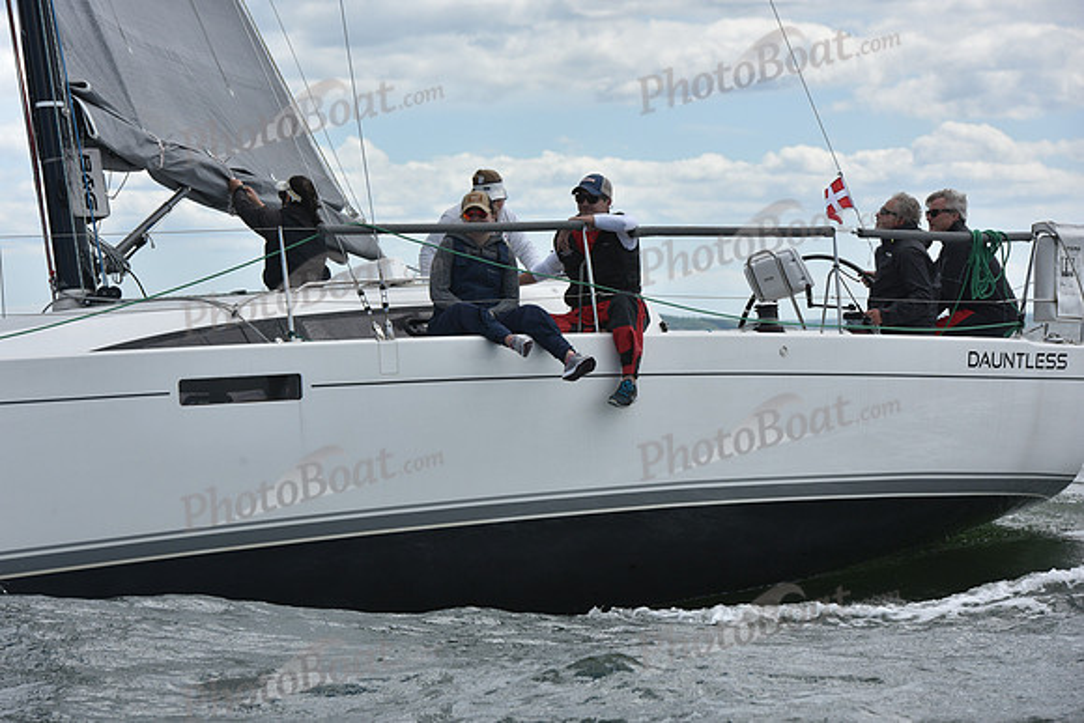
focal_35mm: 155
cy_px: 362
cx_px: 542
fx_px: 4668
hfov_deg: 13.2
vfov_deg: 8.9
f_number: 9
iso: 320
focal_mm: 155
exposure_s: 1/1000
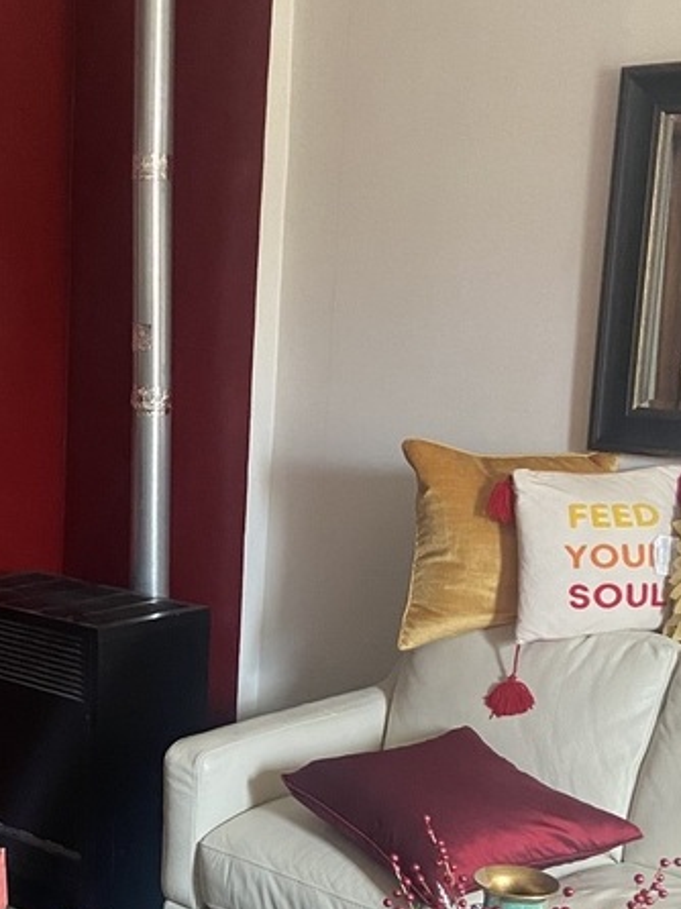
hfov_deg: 22.7
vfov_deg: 30.6
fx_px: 1654
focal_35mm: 63
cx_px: 75
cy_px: 571
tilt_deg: -11.3
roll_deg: -0.9
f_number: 1.8
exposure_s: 1/40
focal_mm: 4.25
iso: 400
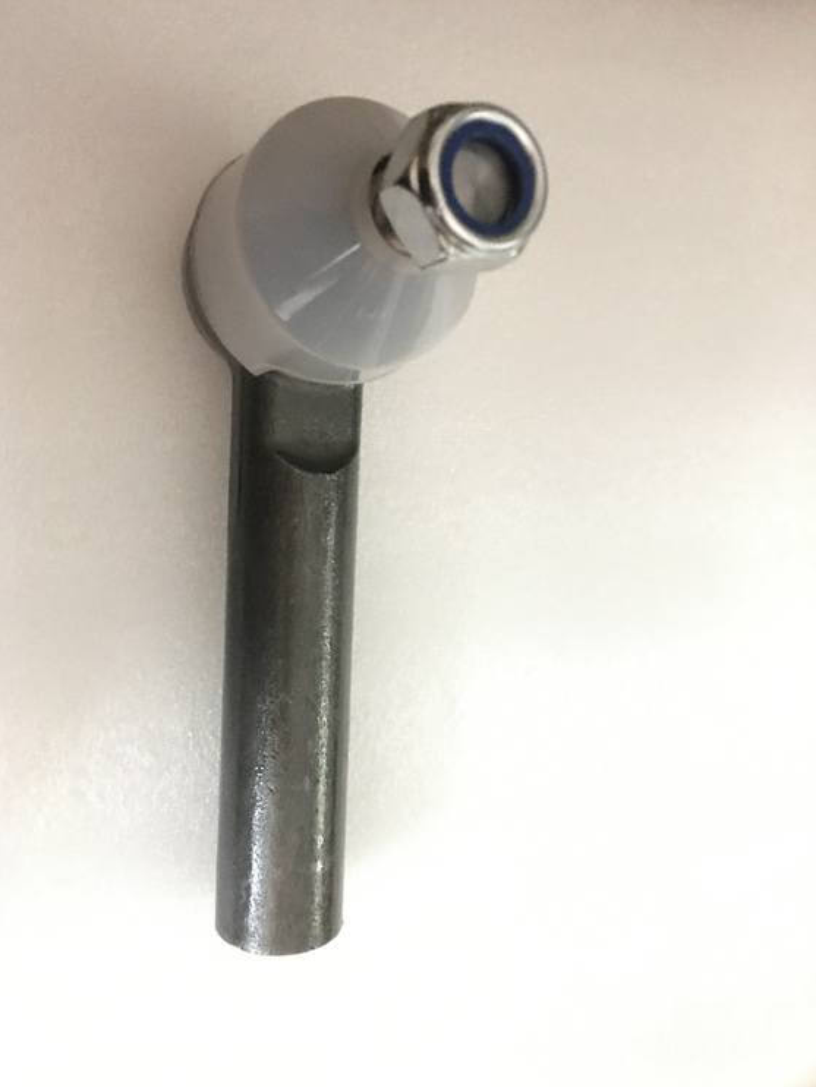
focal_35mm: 30
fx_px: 942
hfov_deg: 46.8
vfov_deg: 59.9
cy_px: 551
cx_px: 397
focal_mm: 4.15
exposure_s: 1/4
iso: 160
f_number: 2.2
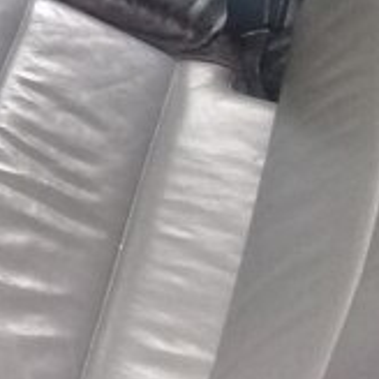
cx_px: -293
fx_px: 1363
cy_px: -117
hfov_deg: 14.1
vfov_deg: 15.1
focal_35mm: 110
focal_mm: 3.3
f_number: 2.2
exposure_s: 1/33
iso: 125
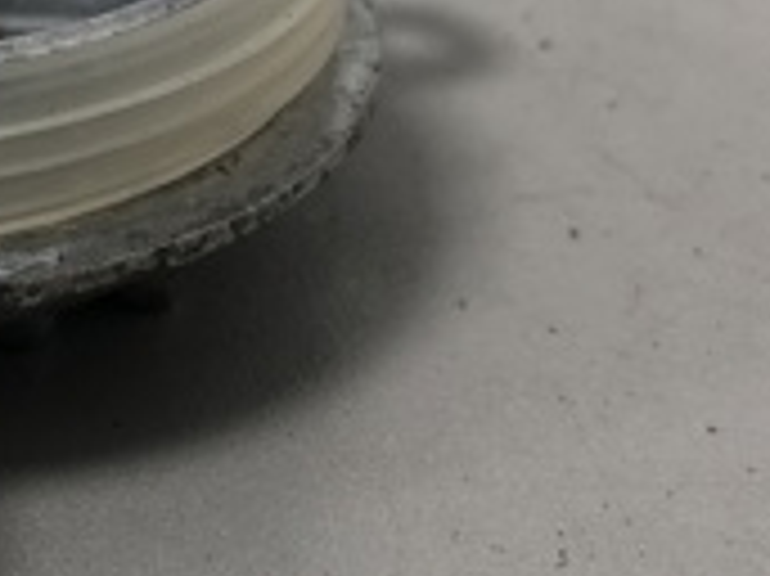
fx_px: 2334
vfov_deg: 13.9
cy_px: -4
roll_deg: +1.2
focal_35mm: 105
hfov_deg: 17.6
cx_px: -212
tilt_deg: -25.0
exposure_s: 1/33
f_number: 1.8
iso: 32
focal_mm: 4
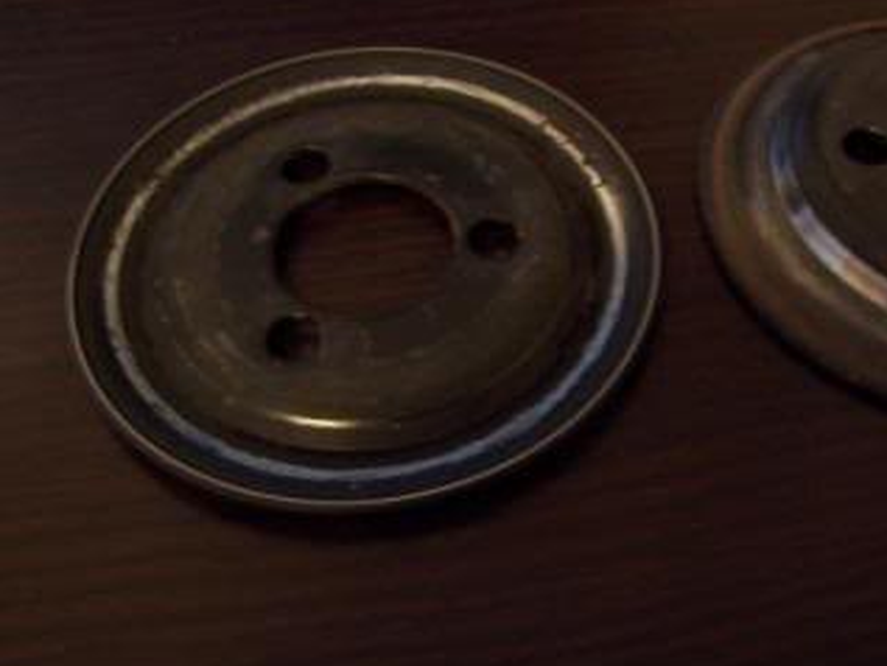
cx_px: 624
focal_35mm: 48
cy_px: 322
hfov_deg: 39.0
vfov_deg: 30.3
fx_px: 1230
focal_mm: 5.6
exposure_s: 1/8
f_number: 2.7
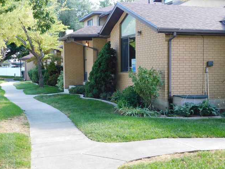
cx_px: 111
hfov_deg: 36.8
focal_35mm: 52
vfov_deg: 28.0
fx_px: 338
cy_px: 85
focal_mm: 9
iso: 125
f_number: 3.8
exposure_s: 1/50
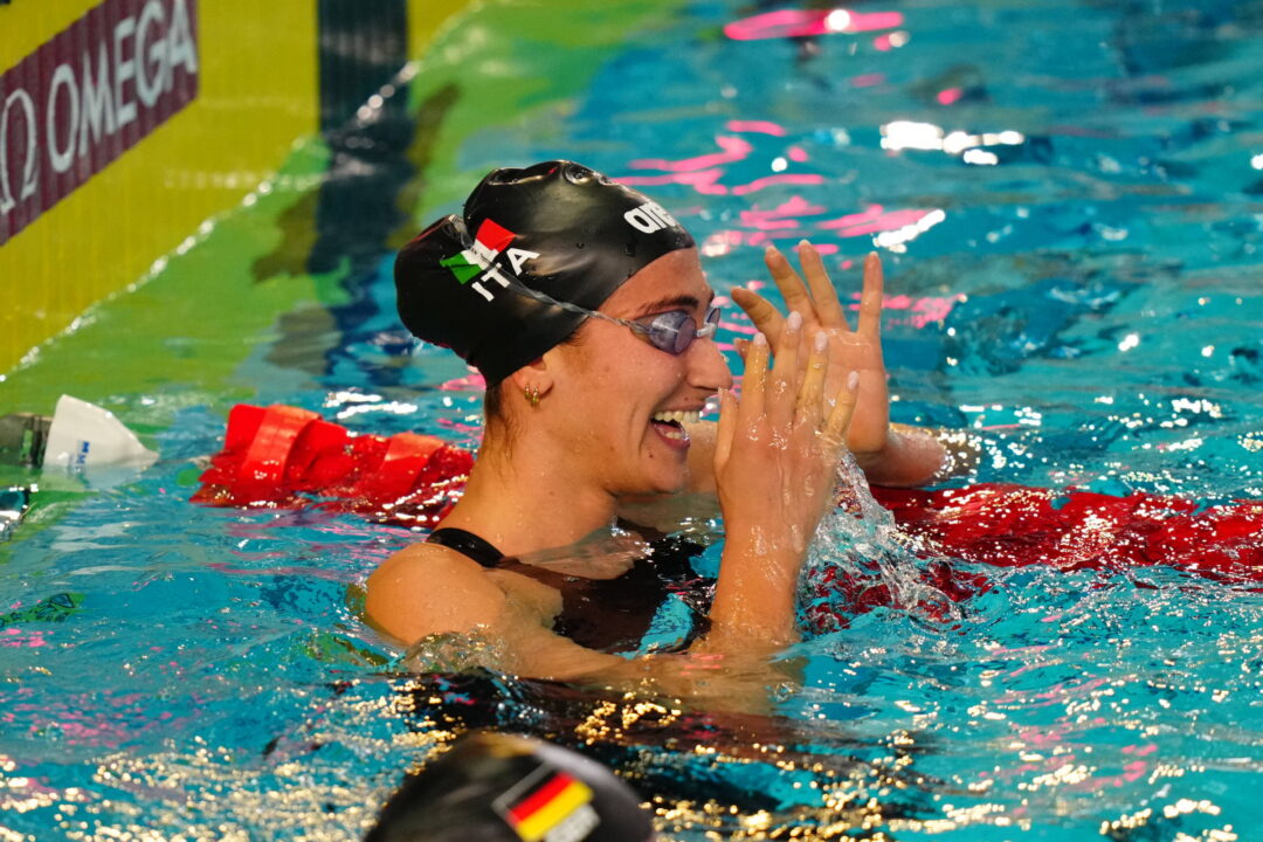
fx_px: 14032
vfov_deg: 3.4
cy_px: 421
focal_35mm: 400
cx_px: 632
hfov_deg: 5.2
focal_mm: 400
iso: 3200
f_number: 2.8
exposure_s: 1/1600
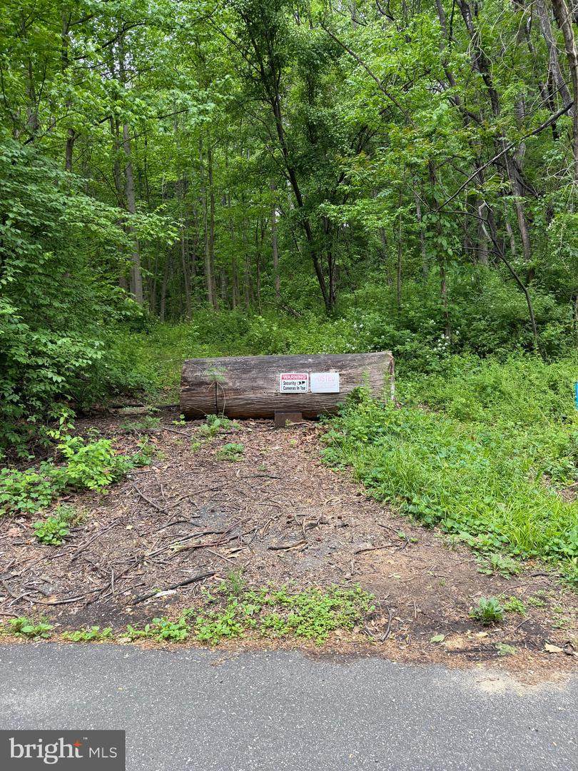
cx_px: 289
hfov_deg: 56.8
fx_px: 534
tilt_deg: -5.7
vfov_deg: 71.6
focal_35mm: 24
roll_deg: +2.1
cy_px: 386
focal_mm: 6.76
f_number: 1.78
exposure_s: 1/127
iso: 50
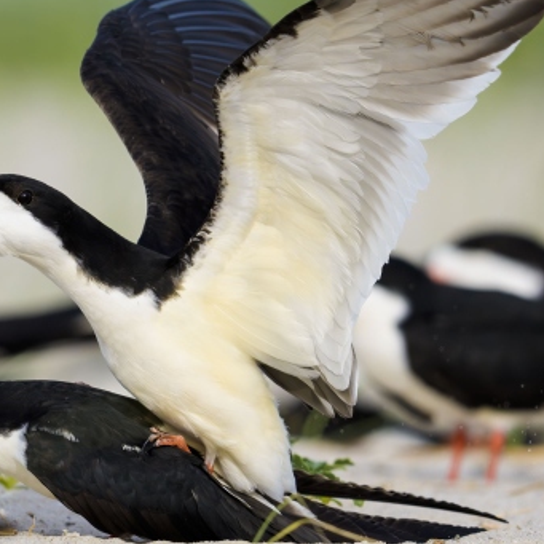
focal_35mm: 1555
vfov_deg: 1.1
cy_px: 191
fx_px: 27648
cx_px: 67
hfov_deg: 1.1
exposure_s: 1/3200
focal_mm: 780
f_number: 8
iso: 2000
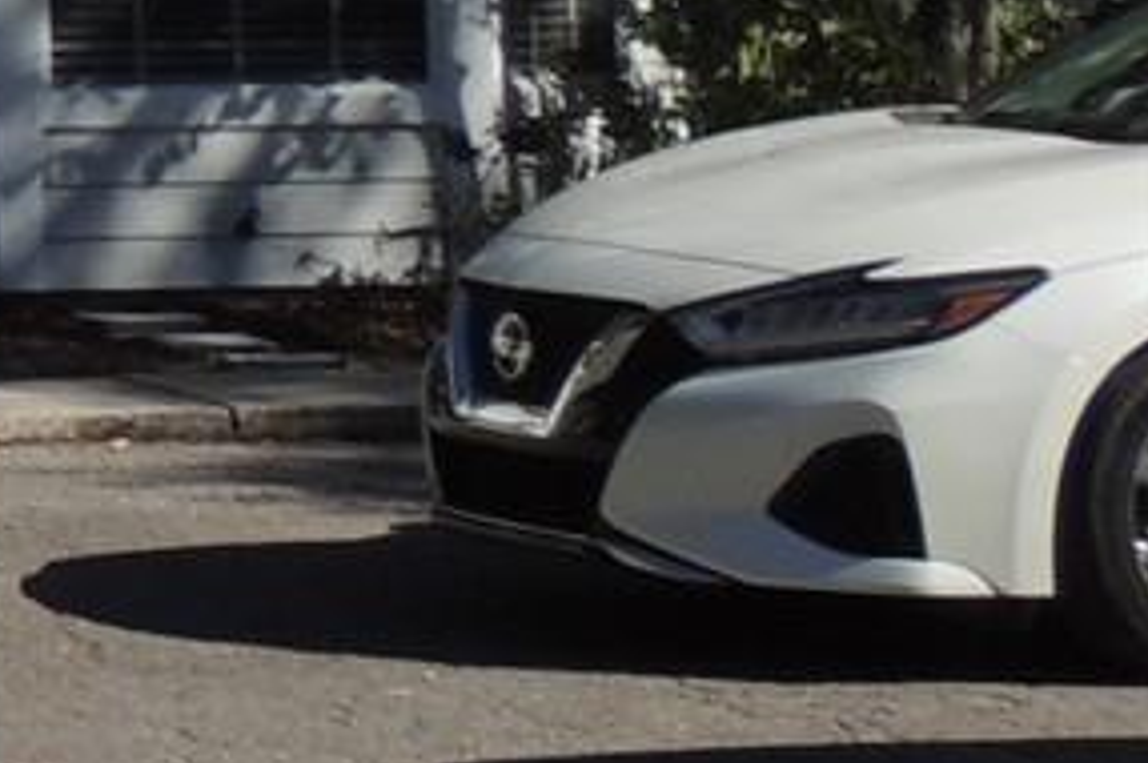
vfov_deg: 6.5
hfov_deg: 8.7
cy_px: -783
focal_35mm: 204
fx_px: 6498
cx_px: -2051
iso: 100
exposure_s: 1/1250
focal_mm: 6.2
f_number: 4.1
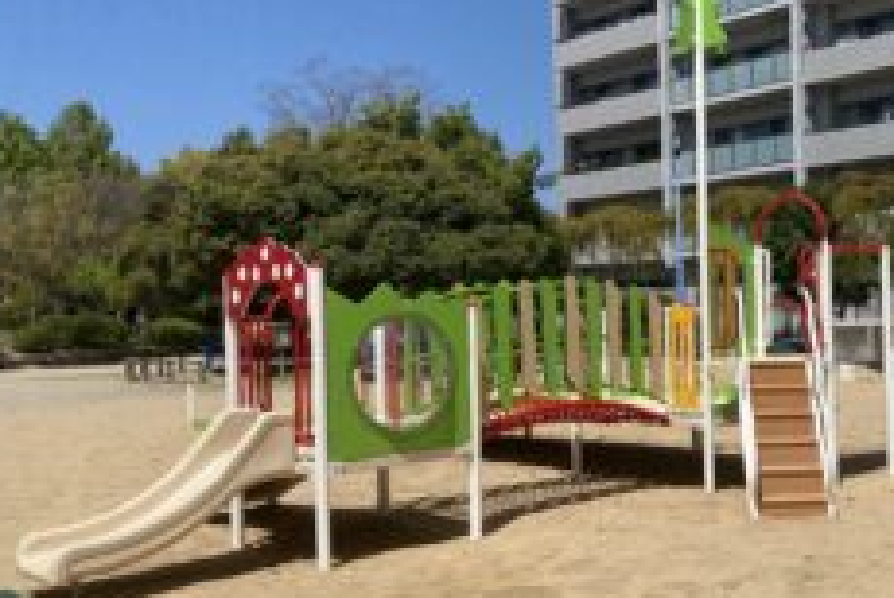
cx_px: 682
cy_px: 324
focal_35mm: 44
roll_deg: +1.7
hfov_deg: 42.9
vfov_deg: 30.6
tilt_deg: +2.0
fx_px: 1094
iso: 32
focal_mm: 4.25
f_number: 1.8
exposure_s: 1/4608
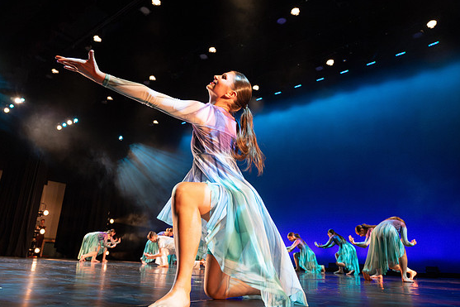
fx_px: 319
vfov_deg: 51.3
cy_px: 156
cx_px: 225
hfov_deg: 71.5
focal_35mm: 25
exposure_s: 1/200
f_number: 4
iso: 6400
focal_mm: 24
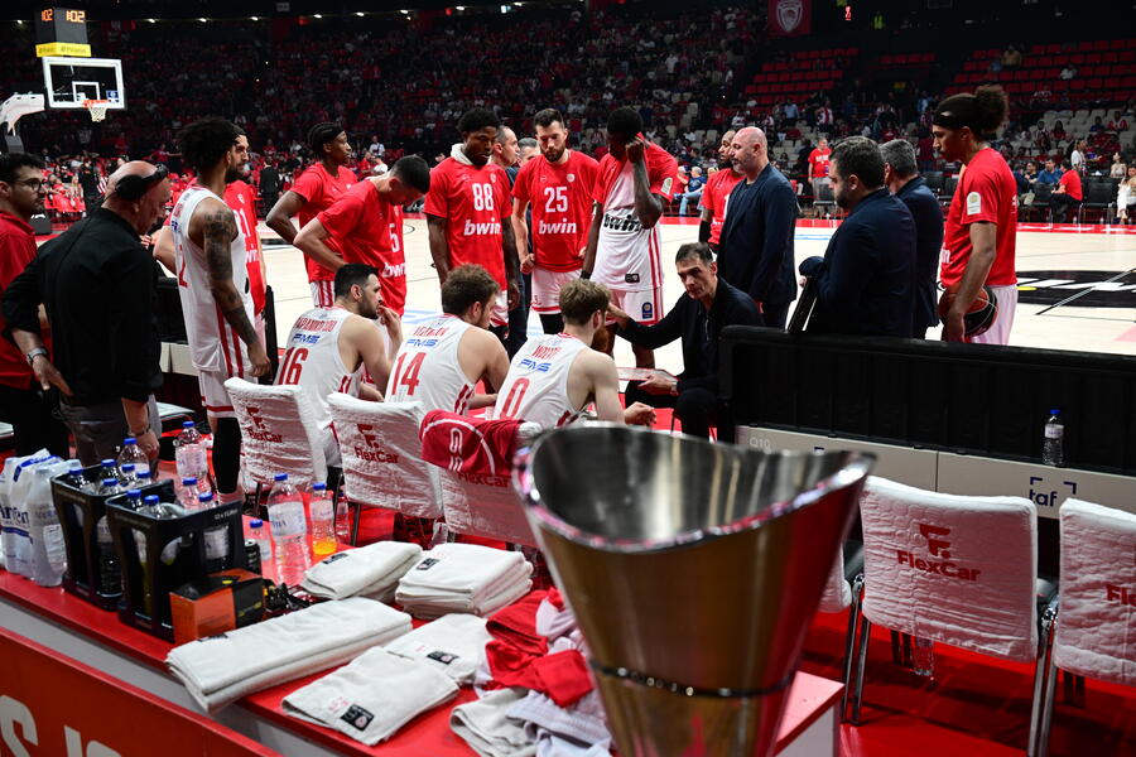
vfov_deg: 37.9
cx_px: 568
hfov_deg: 54.4
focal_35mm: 35
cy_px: 378
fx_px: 1104
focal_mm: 35
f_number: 4
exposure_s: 1/250
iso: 2000
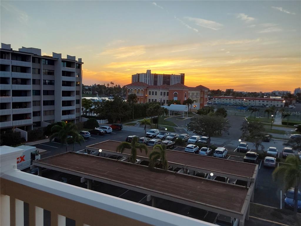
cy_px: 113
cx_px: 150
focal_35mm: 28
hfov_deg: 63.4
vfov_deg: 49.7
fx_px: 243
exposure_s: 1/237
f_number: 1.9
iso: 50
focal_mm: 2.91
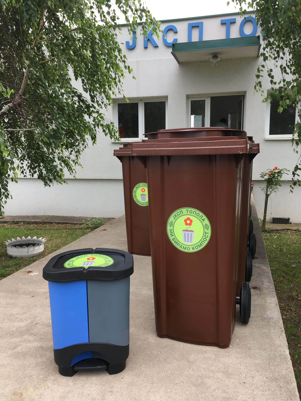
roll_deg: +0.1
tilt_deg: -6.3
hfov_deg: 48.2
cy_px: 200
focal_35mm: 29
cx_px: 150
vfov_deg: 61.7
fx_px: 336
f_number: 2.2
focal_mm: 4.15
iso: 25
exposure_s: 1/382
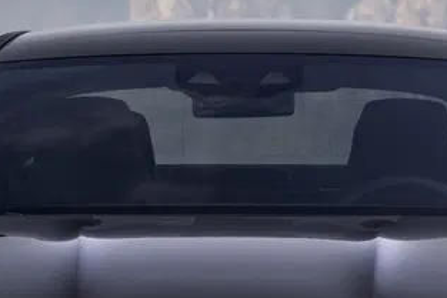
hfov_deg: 3.8
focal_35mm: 537
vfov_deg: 2.6
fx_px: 6671
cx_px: 214
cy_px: 237
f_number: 11
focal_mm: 140
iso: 200
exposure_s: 1/20
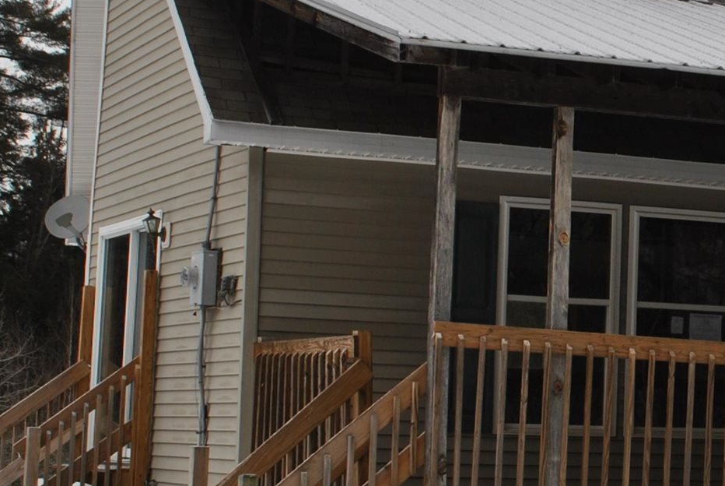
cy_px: 224
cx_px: 760
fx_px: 1795
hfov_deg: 21.8
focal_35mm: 89
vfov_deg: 15.4
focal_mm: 18
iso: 100
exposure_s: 1/200
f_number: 7.1
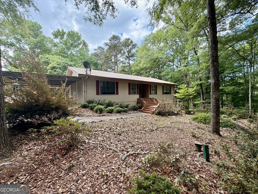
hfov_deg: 102.1
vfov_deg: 85.7
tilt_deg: -1.8
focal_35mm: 14
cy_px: 97
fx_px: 104
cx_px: 129
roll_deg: +1.1
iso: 50
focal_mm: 2.22
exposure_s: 1/143
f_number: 2.2
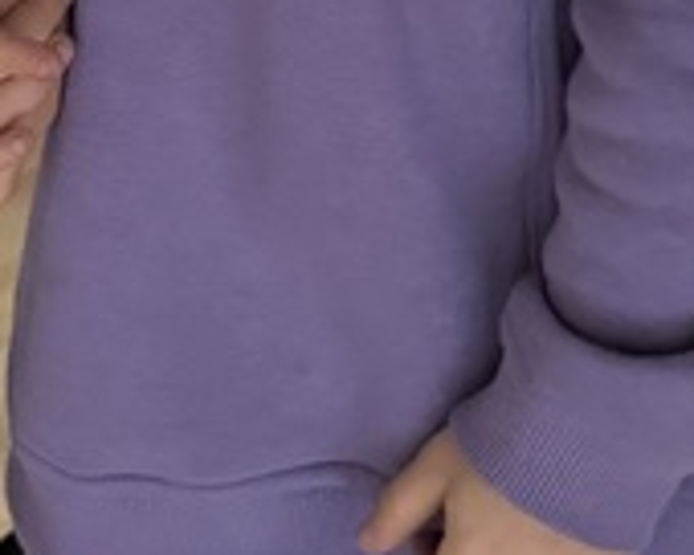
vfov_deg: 10.4
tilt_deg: -22.2
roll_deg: -3.4
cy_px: -371
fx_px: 2896
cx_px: 98
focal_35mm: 141
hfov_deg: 13.6
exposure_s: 1/40
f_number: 1.78
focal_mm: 6.76
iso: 1000
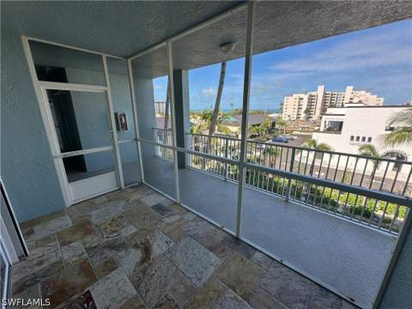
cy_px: 154
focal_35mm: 14
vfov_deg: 85.7
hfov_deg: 102.1
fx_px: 167
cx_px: 206
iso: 40
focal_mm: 2.22
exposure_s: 1/409
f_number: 2.2
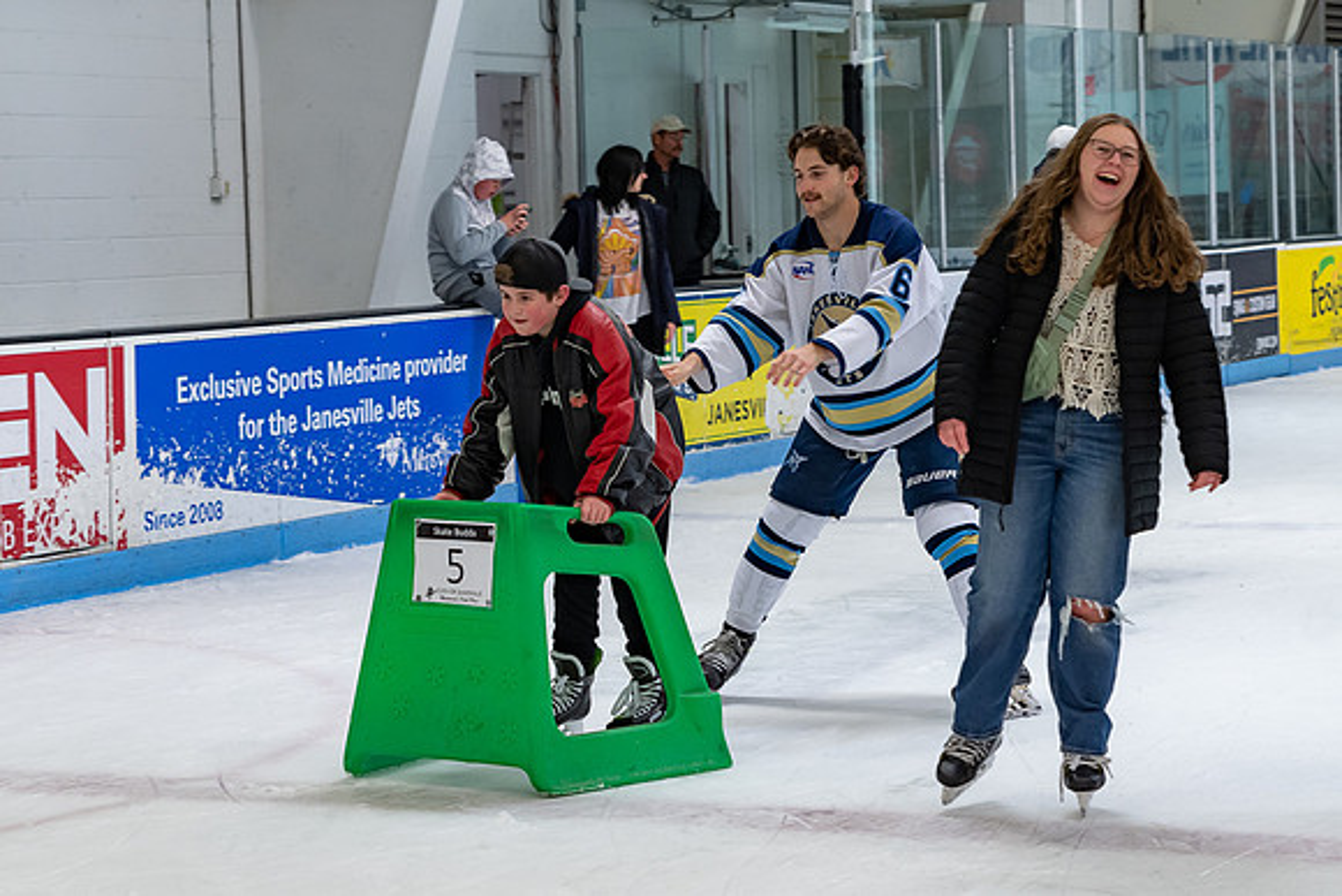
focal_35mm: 104
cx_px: 638
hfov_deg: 19.6
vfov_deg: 13.2
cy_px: 409
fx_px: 3883
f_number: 4
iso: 400
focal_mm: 58
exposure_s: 1/250
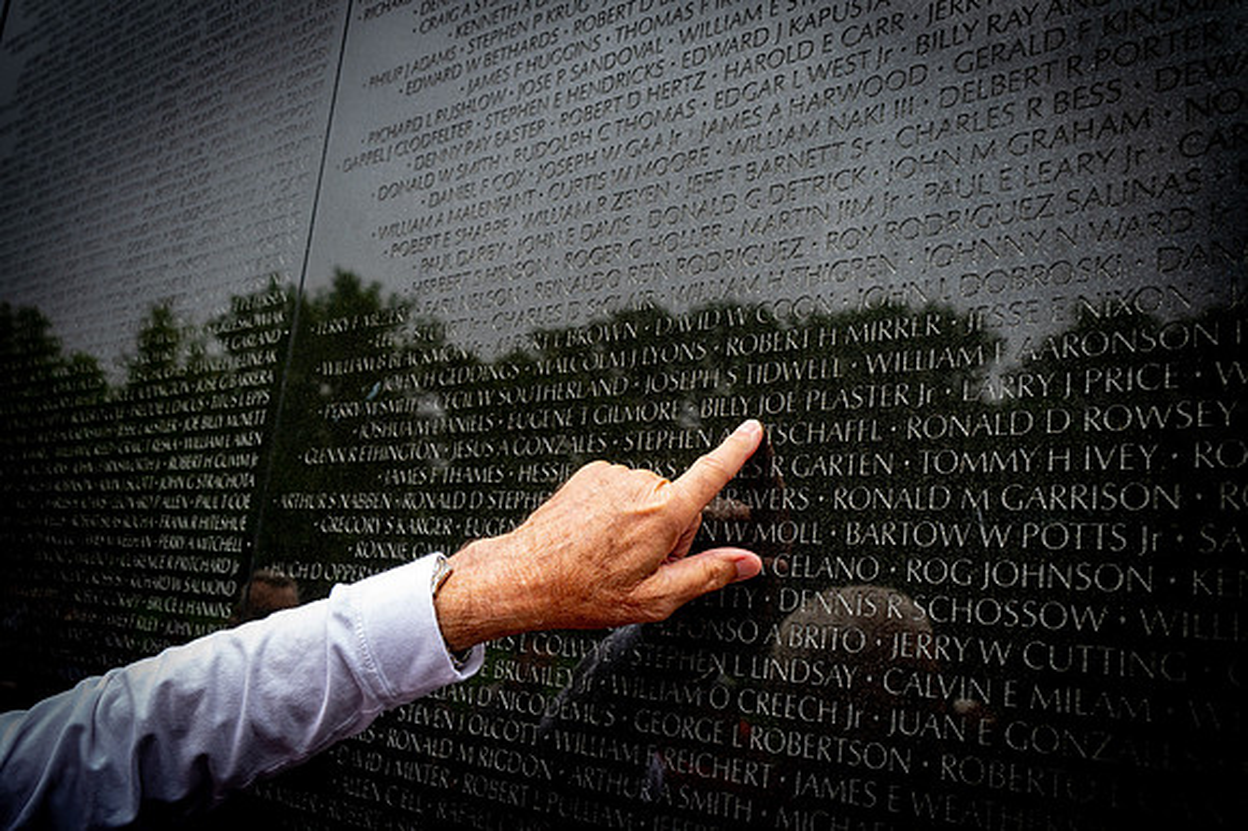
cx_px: 624
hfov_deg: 57.3
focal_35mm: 33
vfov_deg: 39.9
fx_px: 1143
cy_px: 416
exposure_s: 1/640
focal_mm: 33
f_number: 8
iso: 720
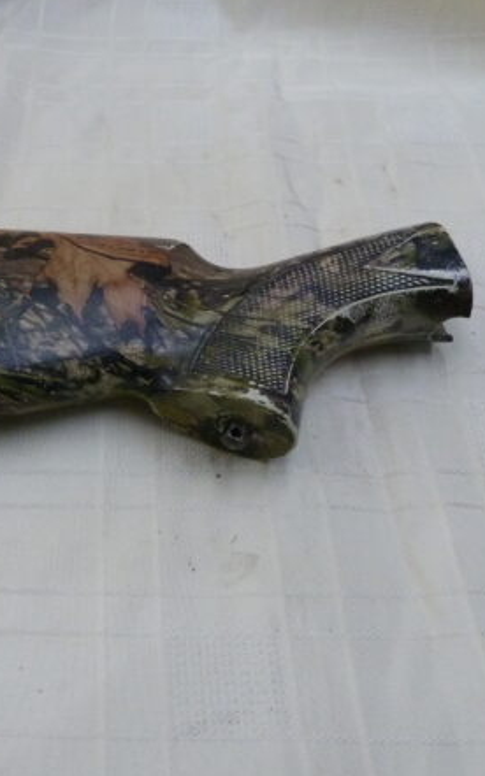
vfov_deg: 54.0
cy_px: 390
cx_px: 25
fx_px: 762
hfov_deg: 33.0
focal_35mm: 36
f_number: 3.3
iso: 400
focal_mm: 4.1
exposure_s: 1/60
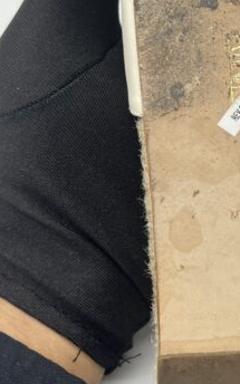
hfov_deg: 15.4
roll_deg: +6.1
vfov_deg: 25.0
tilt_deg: -43.2
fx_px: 858
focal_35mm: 82
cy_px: 115
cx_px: 280
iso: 40
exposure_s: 1/100
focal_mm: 5.7
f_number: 1.5
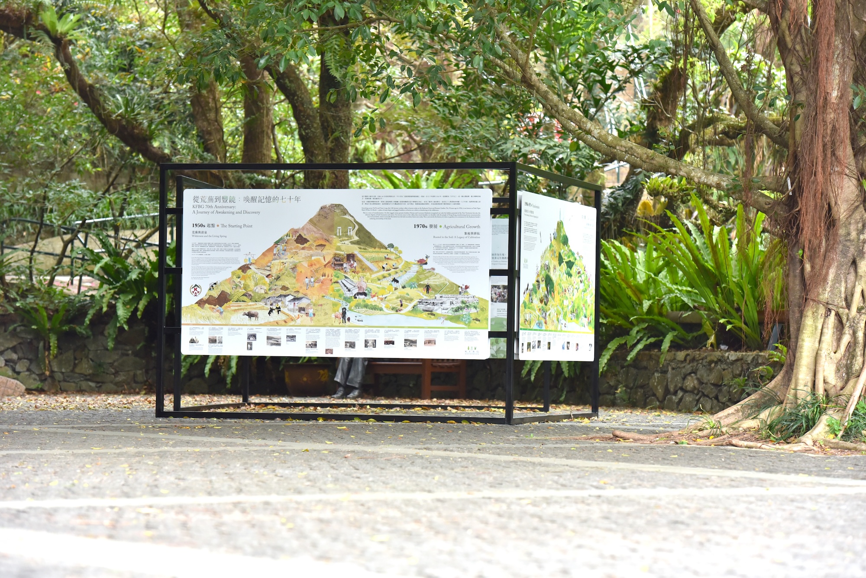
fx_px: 2791
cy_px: 289
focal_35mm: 116
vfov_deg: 11.8
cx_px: 433
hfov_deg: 17.6
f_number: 5
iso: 800
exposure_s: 1/400
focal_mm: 116
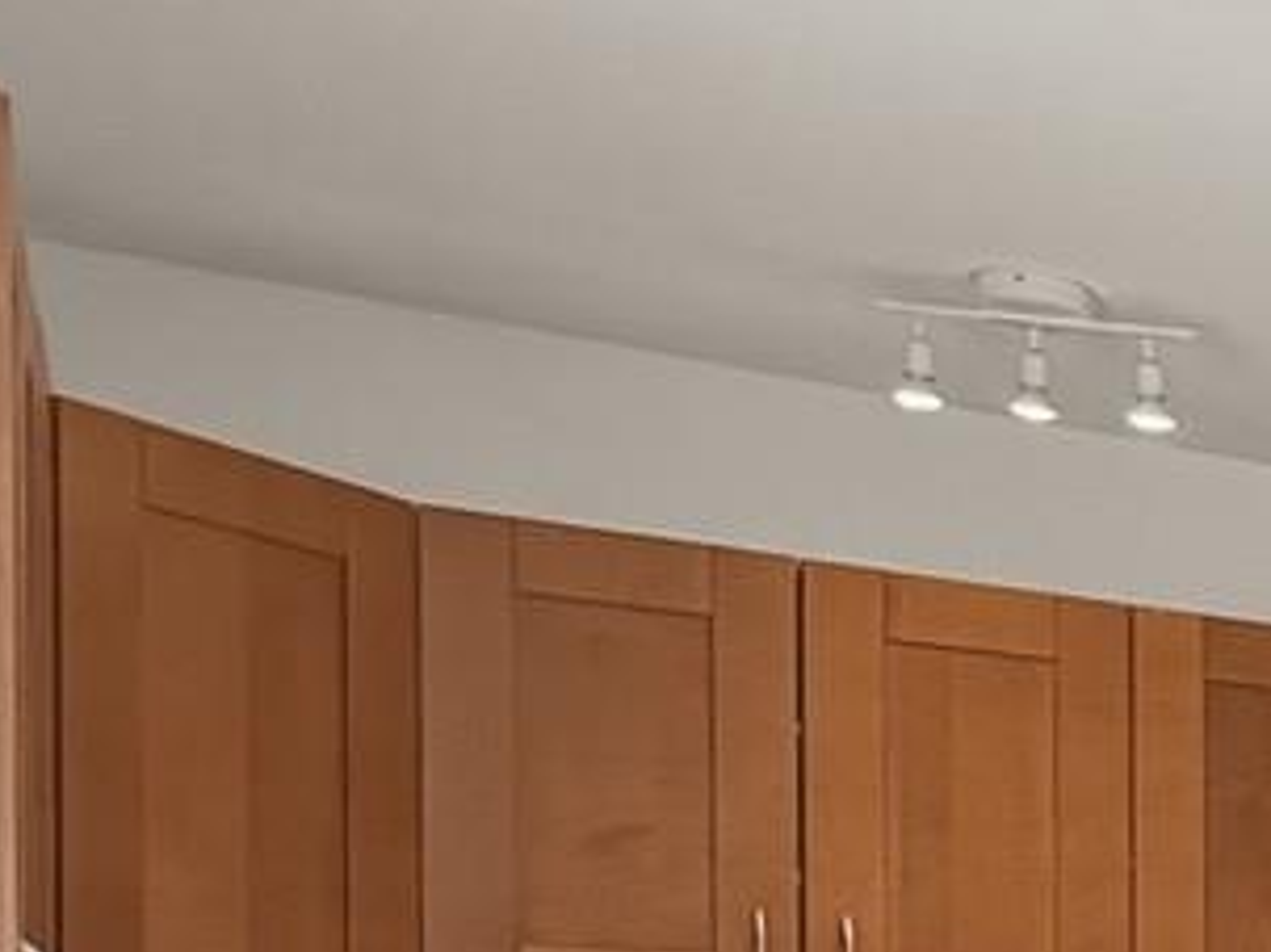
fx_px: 2716
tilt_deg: -0.2
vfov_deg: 18.3
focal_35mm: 74
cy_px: 1288
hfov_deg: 17.4
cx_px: 2647
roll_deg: -0.5
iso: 80
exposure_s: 1/99
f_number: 2.2
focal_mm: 2.2
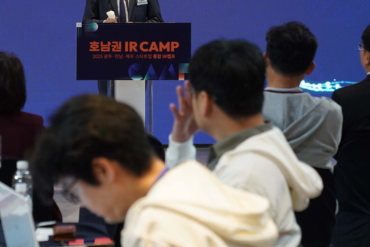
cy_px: 30
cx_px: 117
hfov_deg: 15.0
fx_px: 1398
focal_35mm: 136
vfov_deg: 10.0
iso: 2000
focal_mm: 70
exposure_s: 1/160
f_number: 4
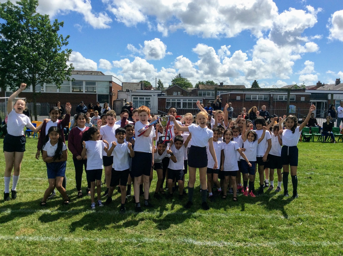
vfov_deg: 44.1
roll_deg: +0.3
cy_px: 128
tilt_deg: -6.4
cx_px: 172
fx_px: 317
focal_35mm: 32
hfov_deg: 56.9
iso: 32
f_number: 2.4
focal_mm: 3.3
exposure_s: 1/2387
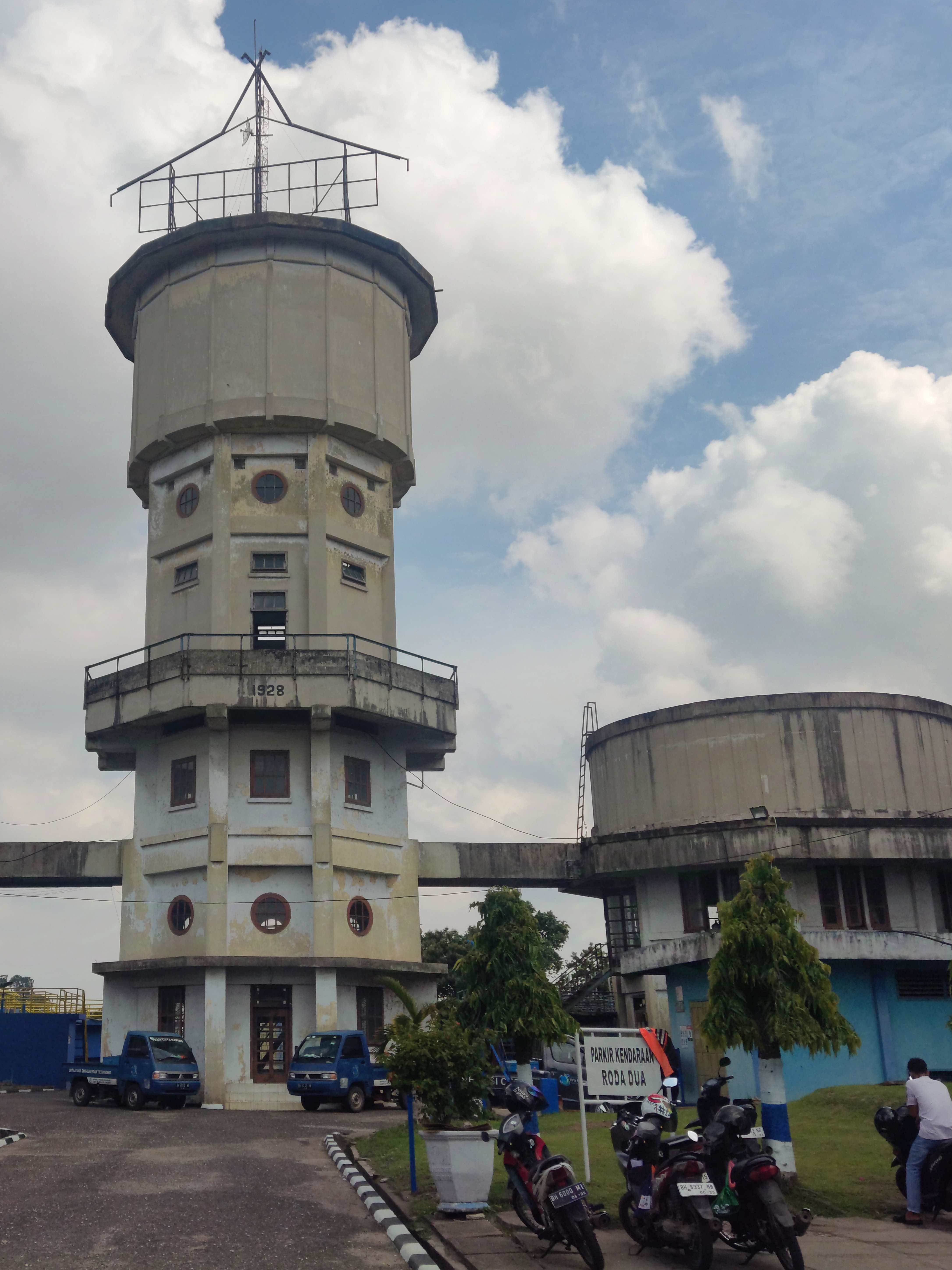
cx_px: 256
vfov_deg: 54.0
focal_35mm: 34
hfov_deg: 40.8
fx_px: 1247
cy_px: 633
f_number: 1.79
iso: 50
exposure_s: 1/2291
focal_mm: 4.71
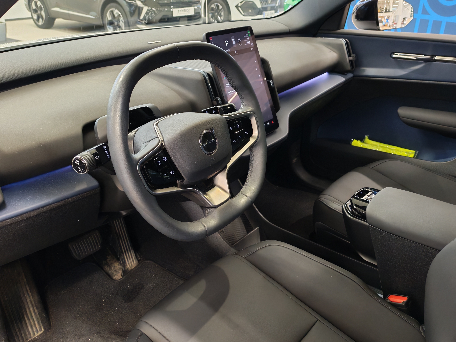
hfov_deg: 55.4
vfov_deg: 42.9
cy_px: 171
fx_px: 435
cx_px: 228
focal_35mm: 33
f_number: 1.9
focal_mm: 6.12
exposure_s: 1/50
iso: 1250
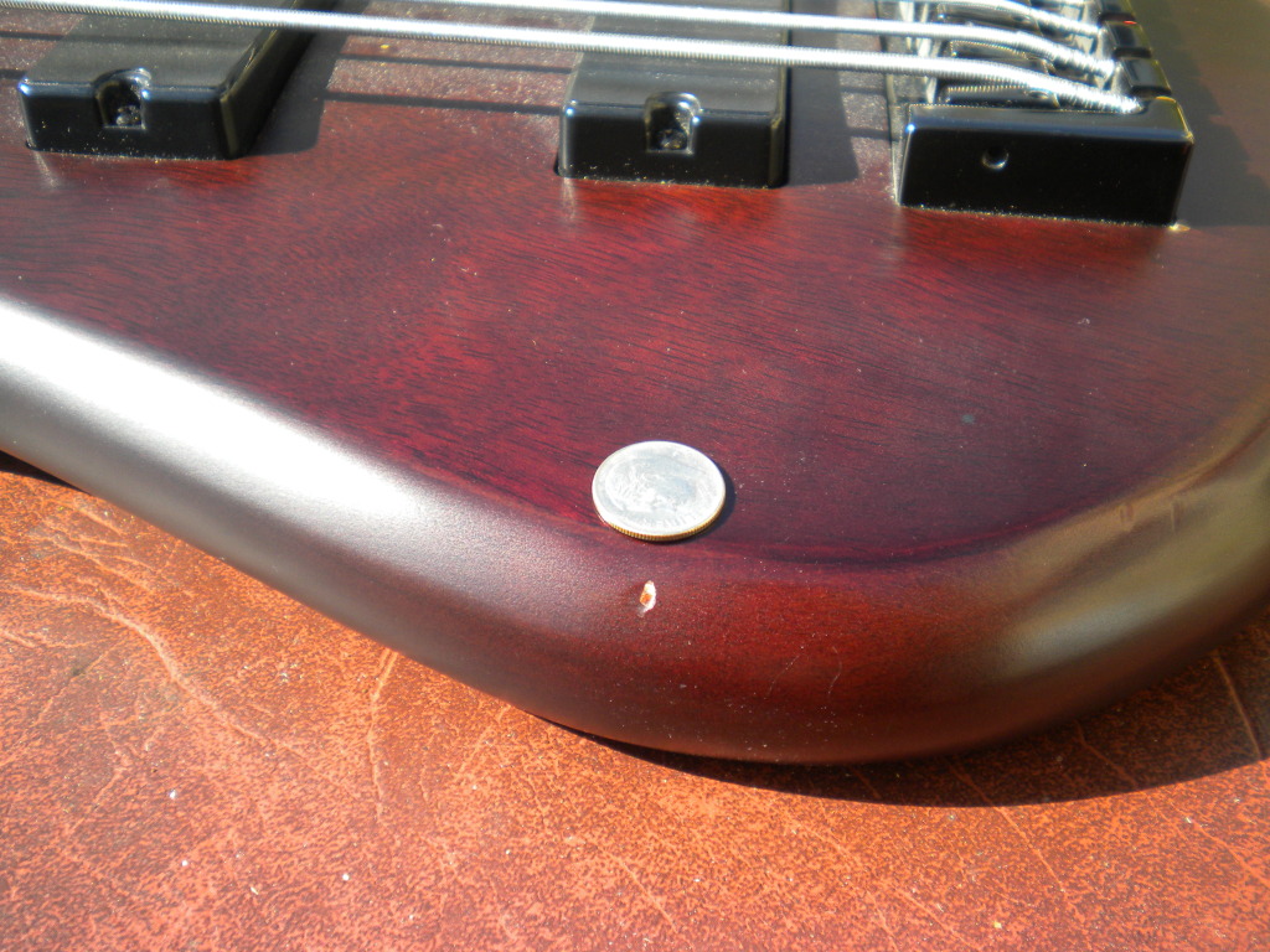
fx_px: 1504
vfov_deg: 35.1
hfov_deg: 45.8
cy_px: 476
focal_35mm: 41
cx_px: 635
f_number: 3.5
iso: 124
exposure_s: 1/426
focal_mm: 7.4
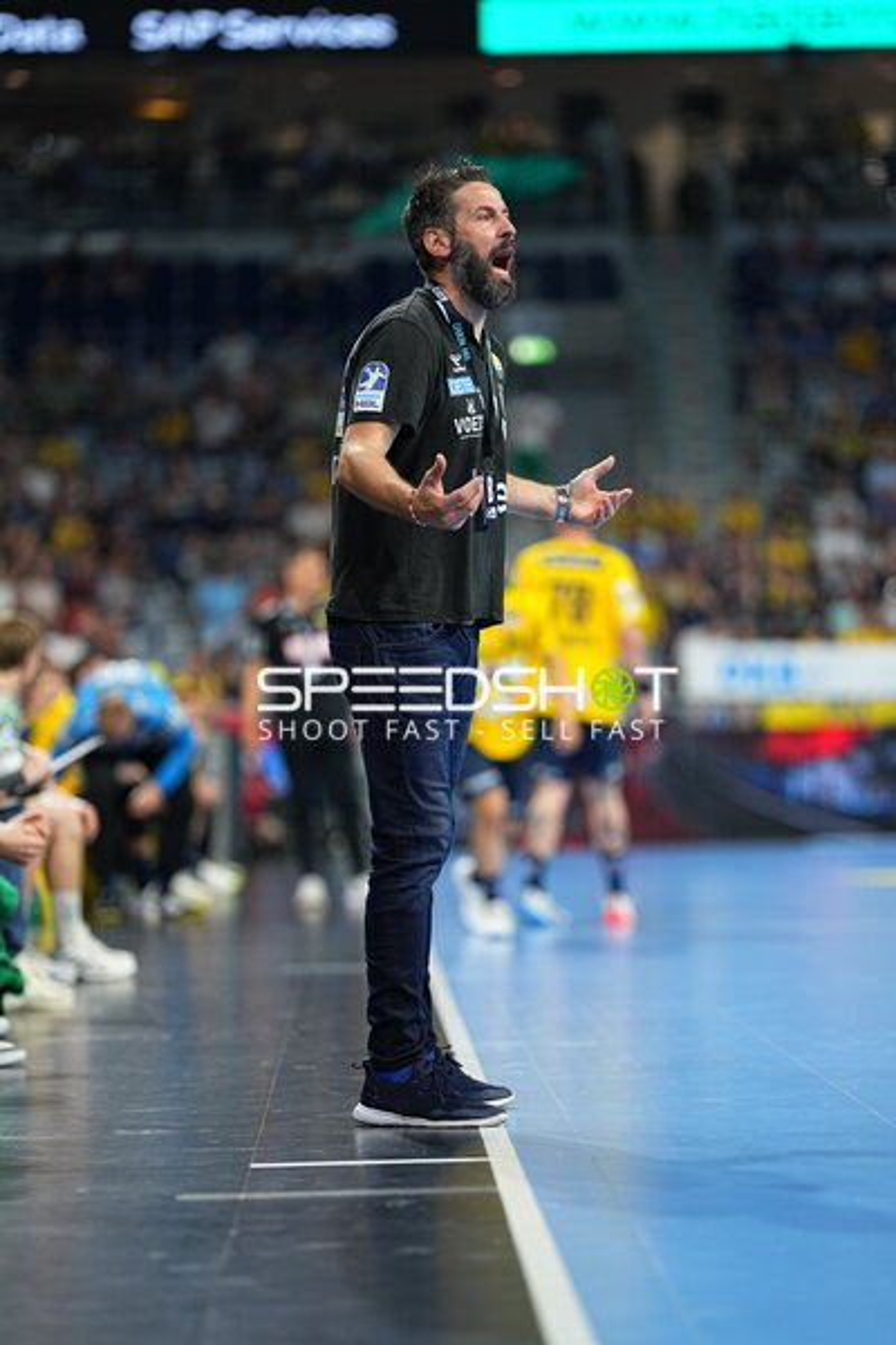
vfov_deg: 15.2
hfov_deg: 10.2
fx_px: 5040
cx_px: 448
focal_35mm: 135
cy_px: 672
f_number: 1.8
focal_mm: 135
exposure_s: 1/1600
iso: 1000
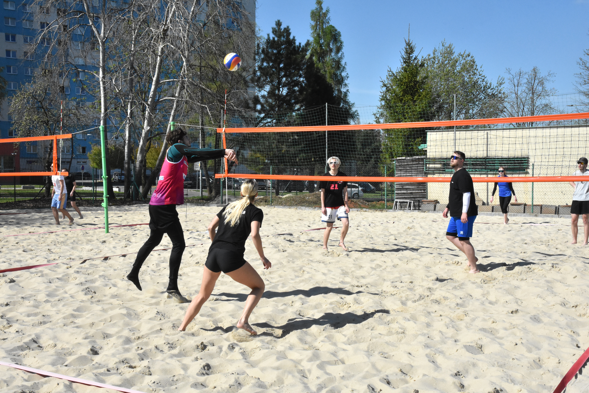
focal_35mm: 42
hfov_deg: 46.4
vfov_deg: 31.9
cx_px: 294
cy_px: 196
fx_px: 687
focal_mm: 28
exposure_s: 1/1600
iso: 2500
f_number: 18
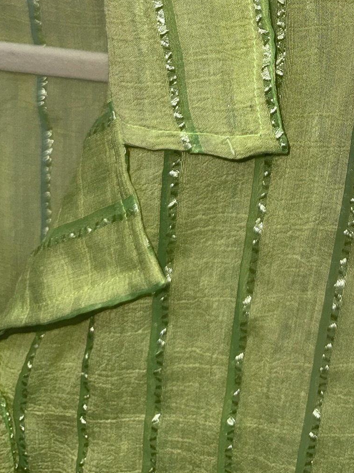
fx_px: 668
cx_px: 337
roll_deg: +0.3
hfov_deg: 28.2
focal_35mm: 49
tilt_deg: -10.1
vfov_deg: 35.1
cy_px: -5
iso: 50
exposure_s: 1/85
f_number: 1.78
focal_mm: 6.76
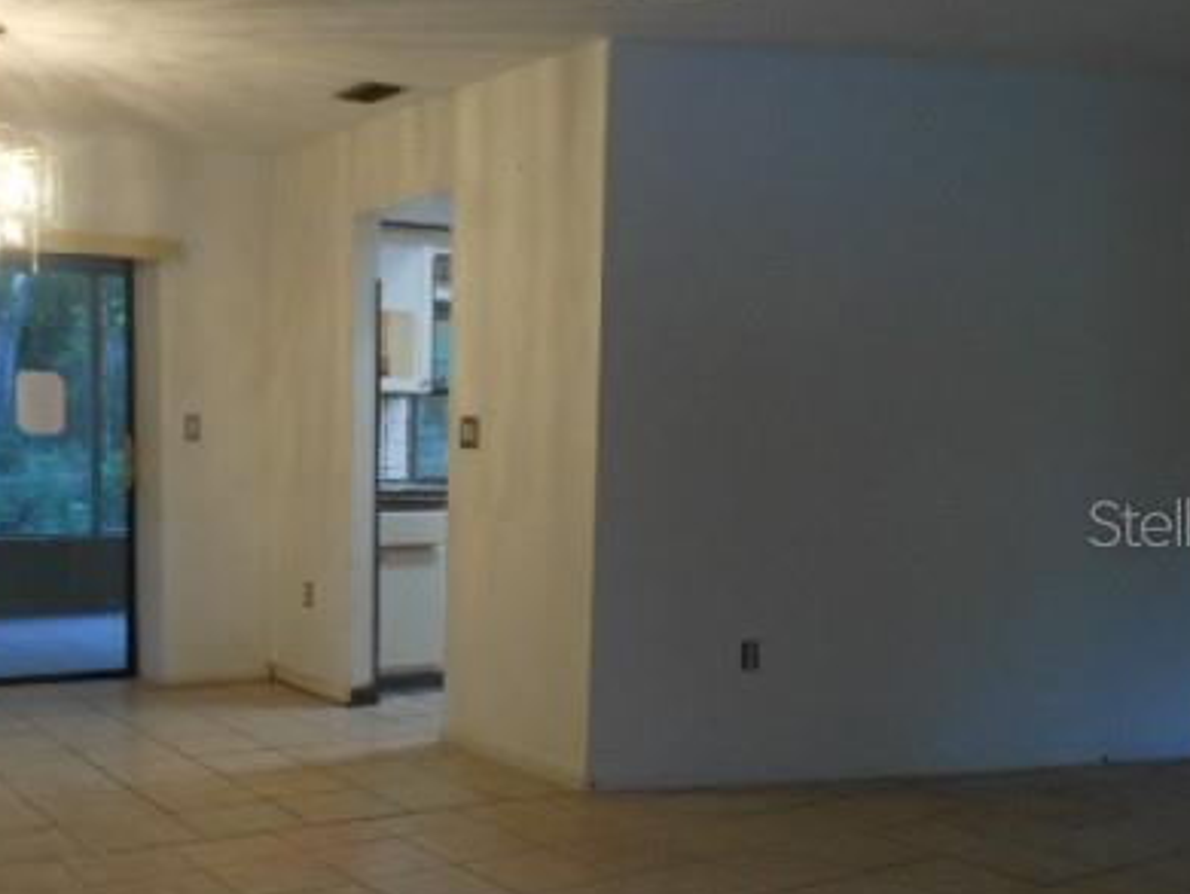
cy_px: 522
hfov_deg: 45.1
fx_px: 1410
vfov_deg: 35.1
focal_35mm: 41
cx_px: 400
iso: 320
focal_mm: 4.5
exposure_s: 1/30
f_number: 3.2
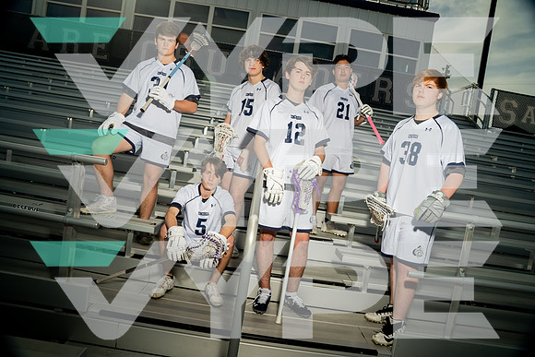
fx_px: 372
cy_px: 178
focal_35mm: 25
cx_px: 268
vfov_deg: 51.3
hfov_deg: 71.5
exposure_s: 1/250
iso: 250
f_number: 8
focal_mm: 25
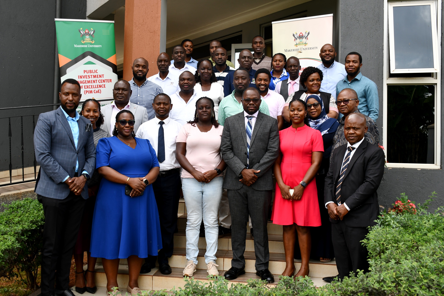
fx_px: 419
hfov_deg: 55.8
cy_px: 148
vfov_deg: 38.9
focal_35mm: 34
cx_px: 222
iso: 100
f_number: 5.6
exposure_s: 1/125
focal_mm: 23
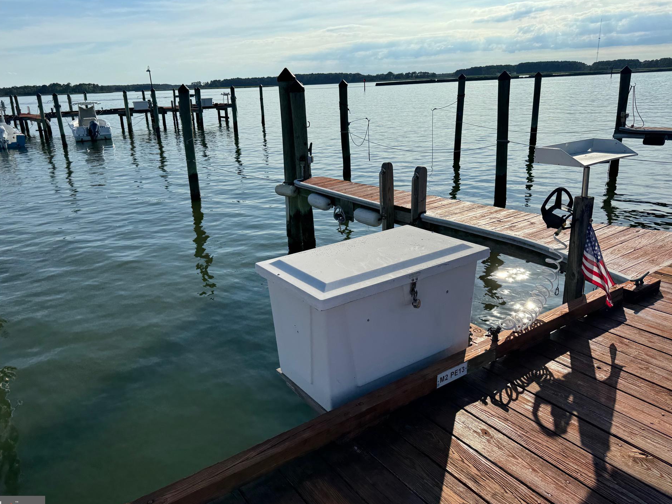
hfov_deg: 67.3
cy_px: 252
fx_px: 505
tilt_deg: -17.2
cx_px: 320
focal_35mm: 26
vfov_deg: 53.1
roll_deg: +2.1
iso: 80
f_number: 1.78
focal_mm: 6.76
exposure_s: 1/10417
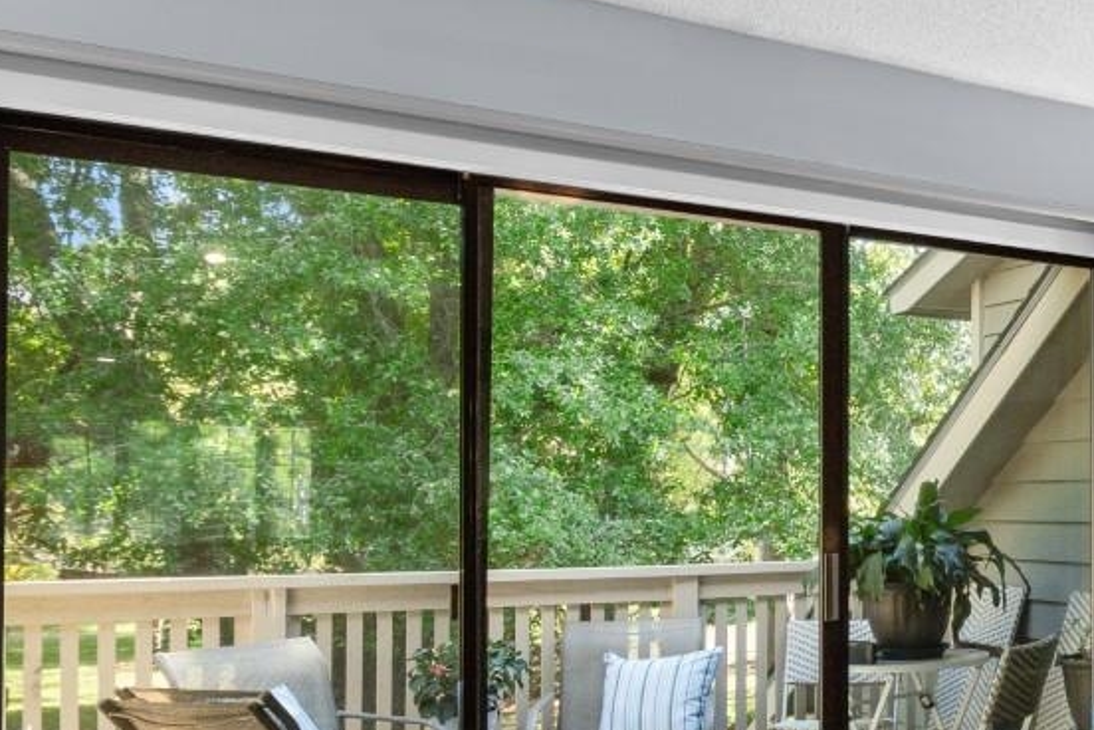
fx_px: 1337
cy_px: 482
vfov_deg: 30.3
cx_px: 1243
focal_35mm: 44
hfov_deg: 36.6
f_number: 4.5
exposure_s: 1
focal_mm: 10
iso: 100
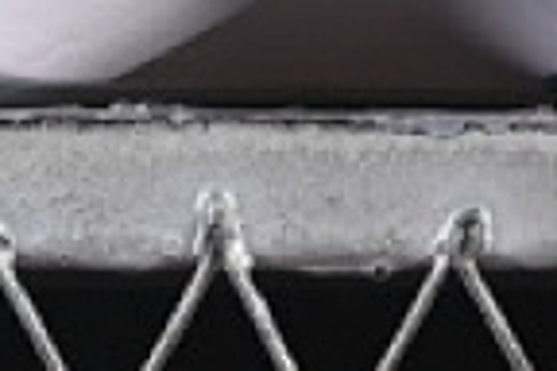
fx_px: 8679
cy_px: -750
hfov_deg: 3.7
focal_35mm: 561
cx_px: 464
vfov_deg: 2.4
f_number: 8
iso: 160
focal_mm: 50
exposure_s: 1/80
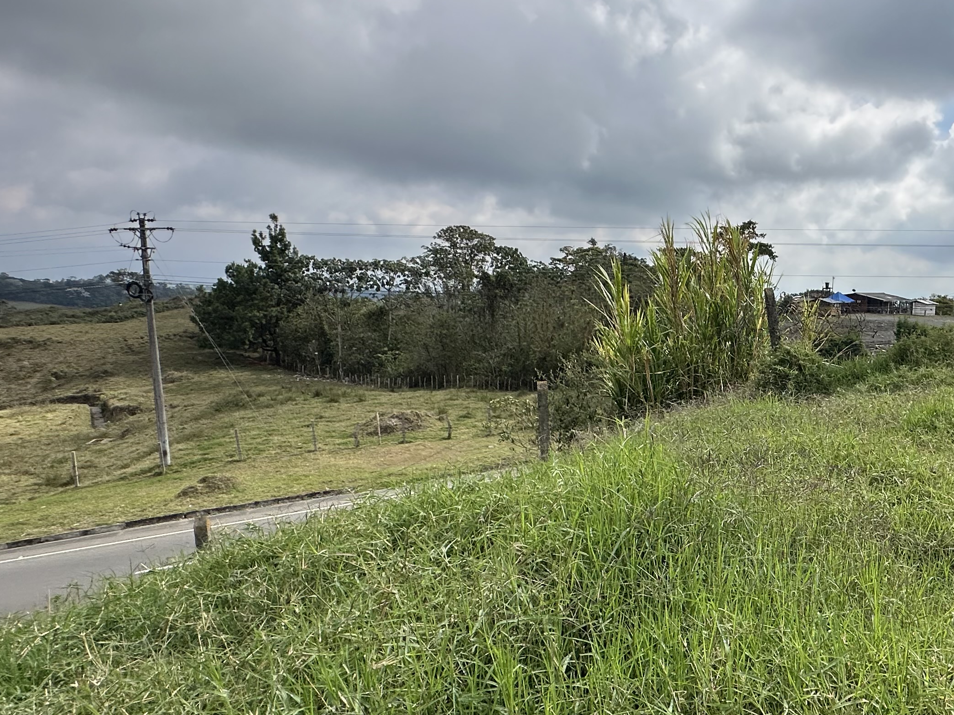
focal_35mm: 27
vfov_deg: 51.3
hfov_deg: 60.0
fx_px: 744
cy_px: 370
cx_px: 767
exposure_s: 1/2882
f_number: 2.2
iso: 50
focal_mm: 2.22
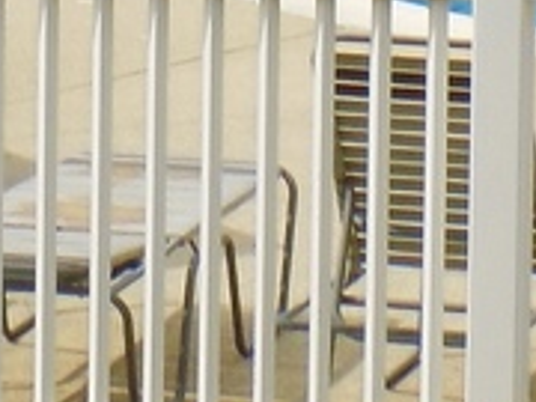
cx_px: 399
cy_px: -518
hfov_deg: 5.4
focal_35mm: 367
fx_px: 5683
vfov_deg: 4.0
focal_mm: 8.1
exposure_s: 1/640
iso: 80
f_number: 3.7
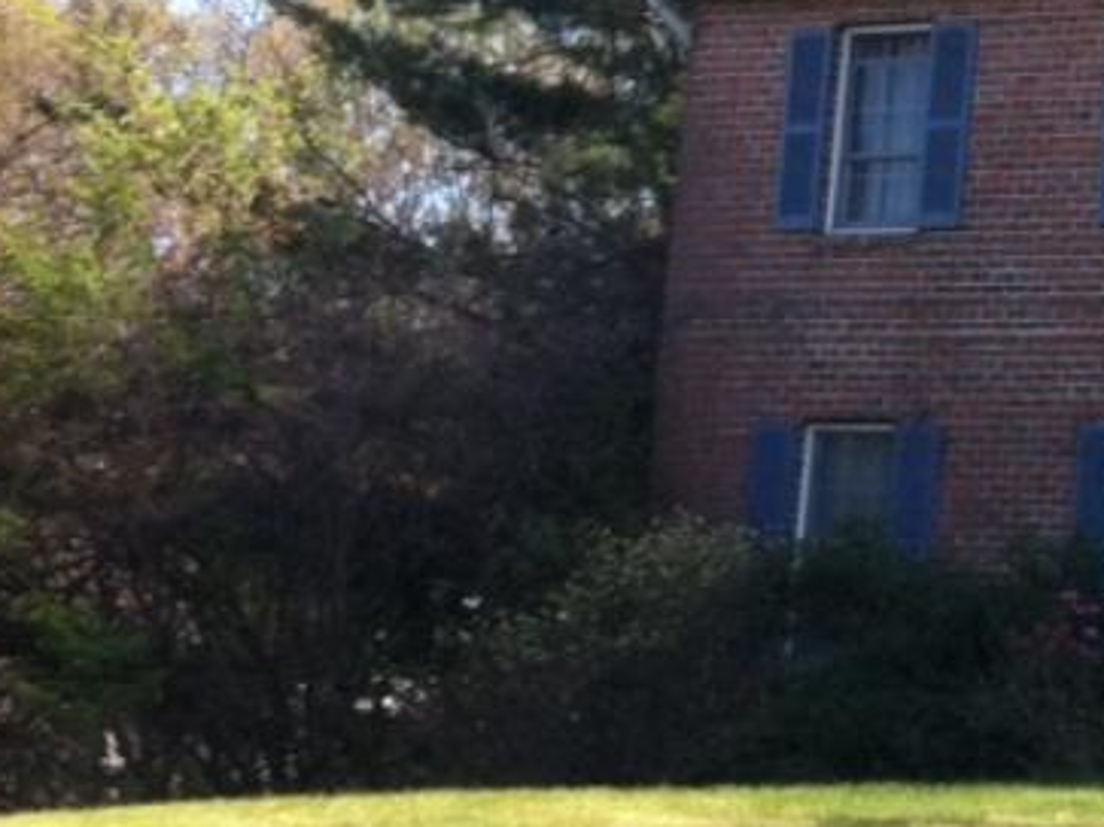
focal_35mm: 139
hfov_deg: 12.9
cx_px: 1953
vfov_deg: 10.7
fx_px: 4432
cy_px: 258
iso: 80
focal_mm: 3.85
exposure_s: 1/359
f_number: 2.8
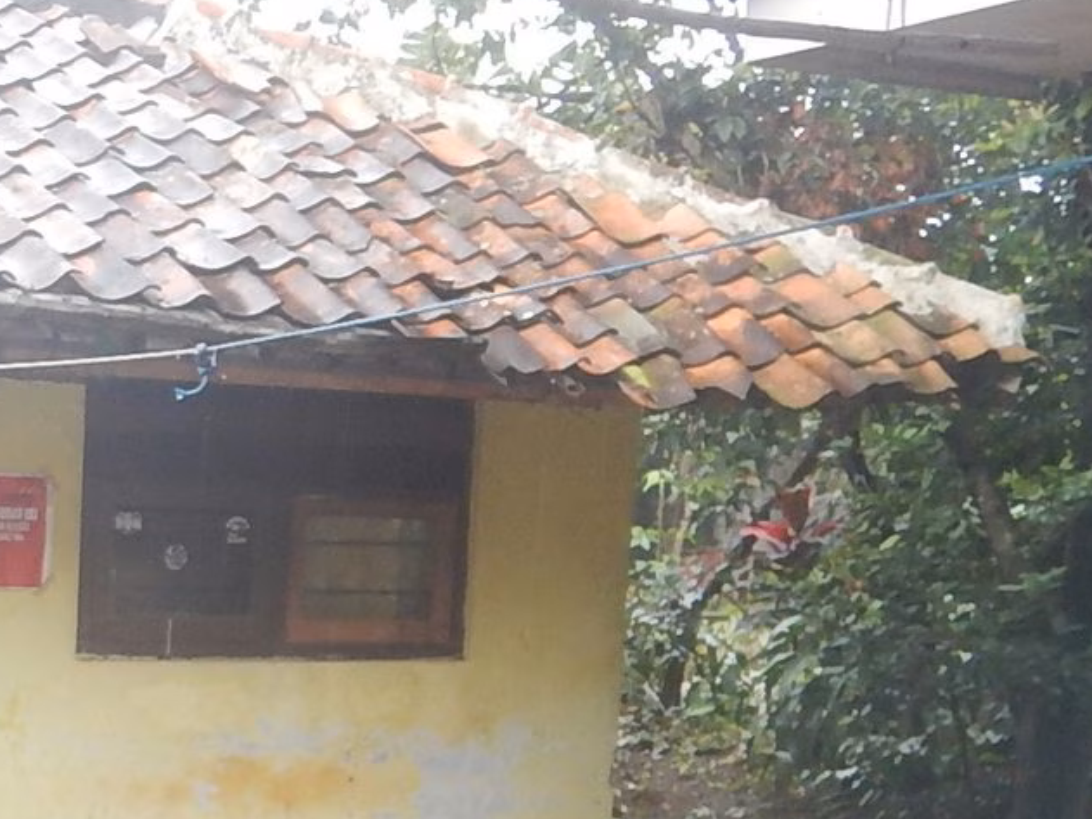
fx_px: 2302
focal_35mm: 73
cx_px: -410
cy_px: 708
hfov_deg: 23.0
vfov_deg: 19.8
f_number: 2.8
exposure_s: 1/50
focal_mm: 4.3
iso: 180
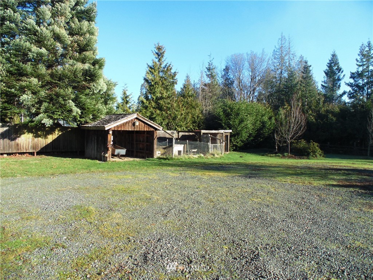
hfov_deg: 76.4
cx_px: 186
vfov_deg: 61.1
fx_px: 237
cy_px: 140
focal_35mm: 22
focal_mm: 4
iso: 80
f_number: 3.1
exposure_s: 1/400
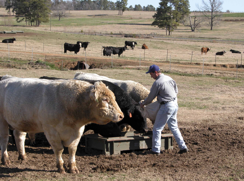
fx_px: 619
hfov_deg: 22.3
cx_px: 122
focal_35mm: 88
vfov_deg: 16.7
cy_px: 90
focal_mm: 22.3
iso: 100
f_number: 5
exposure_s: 1/386
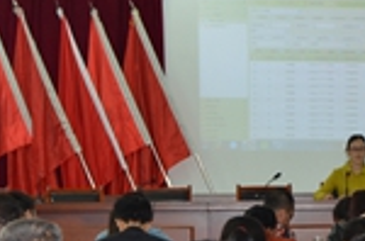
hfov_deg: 10.2
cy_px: 247
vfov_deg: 6.8
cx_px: 397
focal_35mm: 200
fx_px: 2021
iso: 800
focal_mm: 40
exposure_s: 1/60
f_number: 4.5
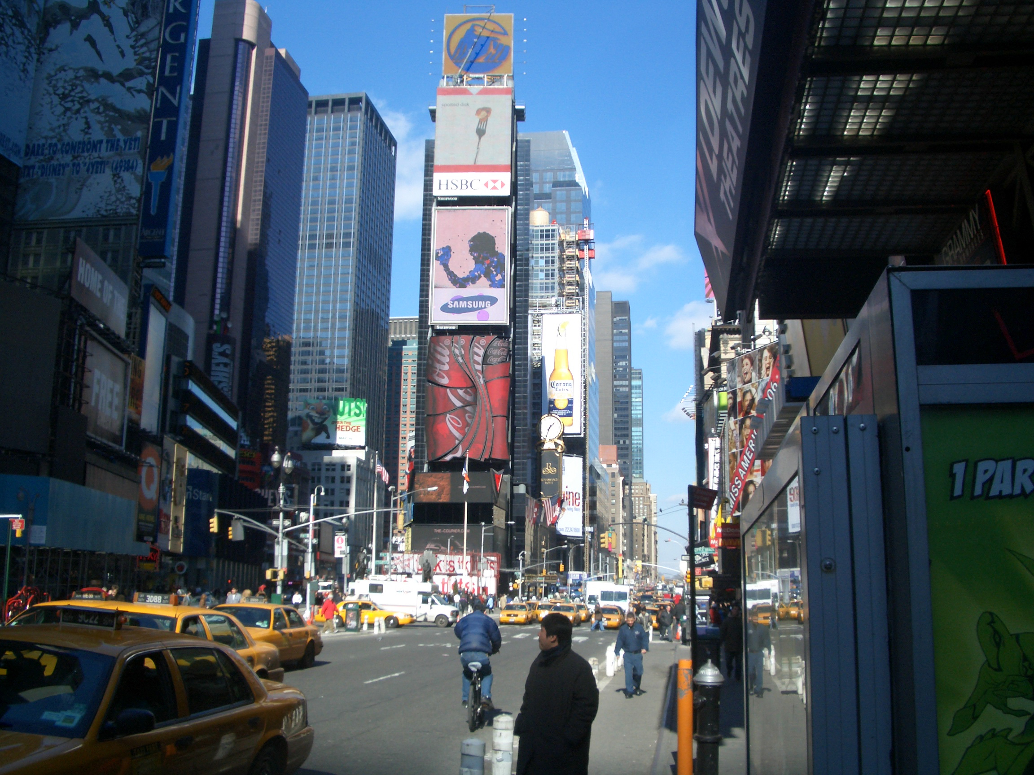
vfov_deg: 40.7
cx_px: 517
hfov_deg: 52.6
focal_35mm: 35
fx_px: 1045
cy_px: 388
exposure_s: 1/400
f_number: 4.3
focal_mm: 5.8
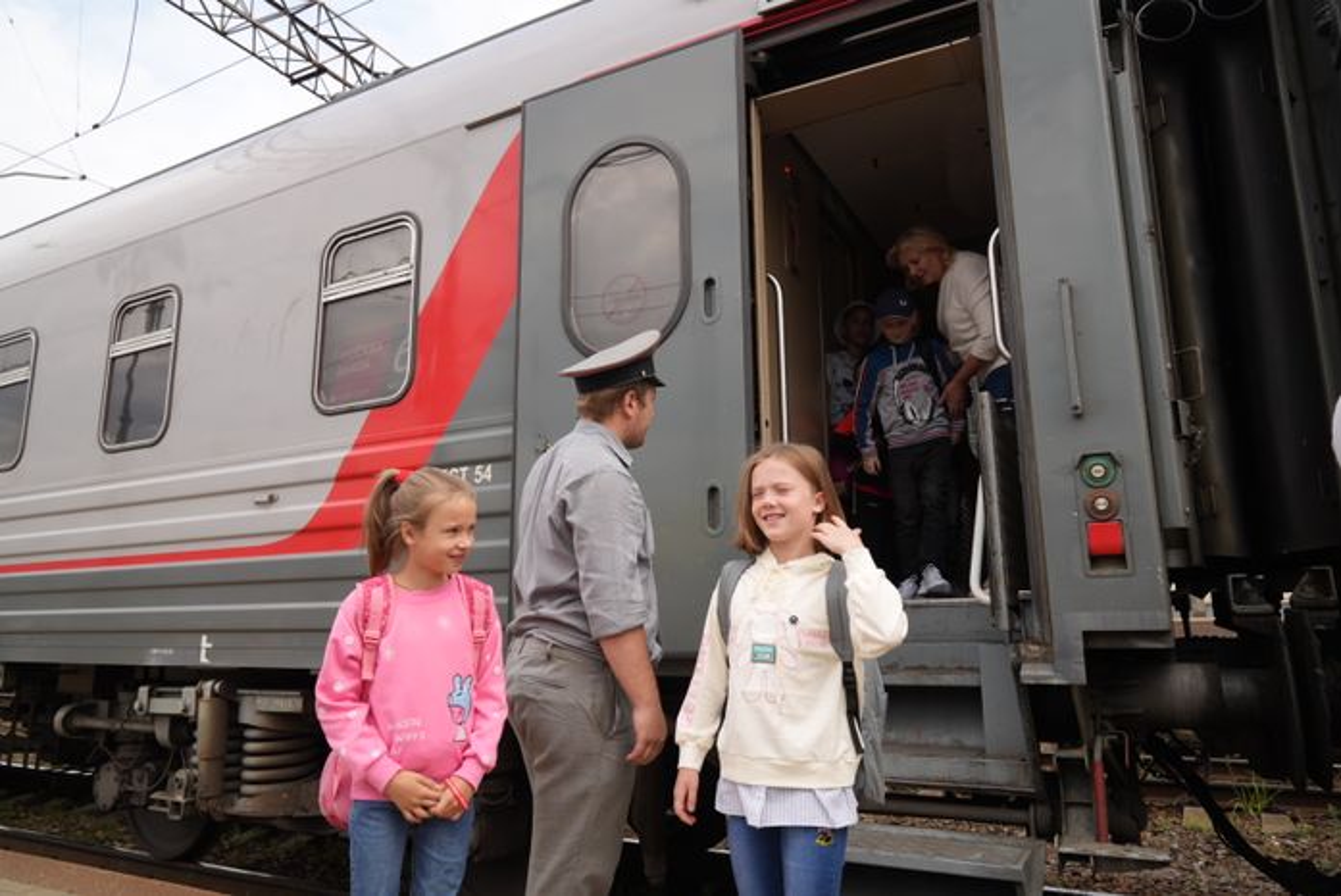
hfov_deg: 73.7
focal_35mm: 24
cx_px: 670
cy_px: 448
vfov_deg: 53.2
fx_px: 895
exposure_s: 1/200
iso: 160
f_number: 5.6
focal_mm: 24
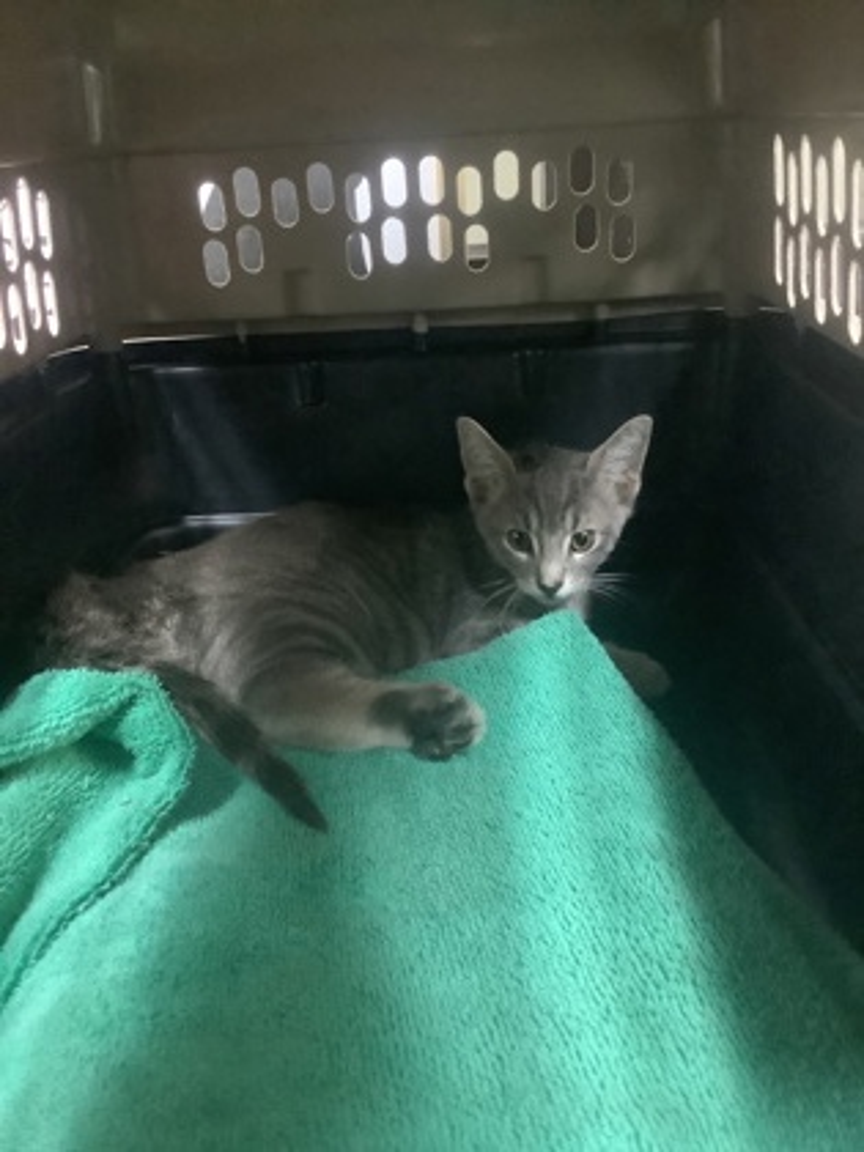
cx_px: 432
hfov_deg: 45.4
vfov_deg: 58.4
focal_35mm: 31
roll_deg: +2.9
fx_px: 1032
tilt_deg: -21.5
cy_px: 576
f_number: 2.4
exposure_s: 1/20
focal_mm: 3.3
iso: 640
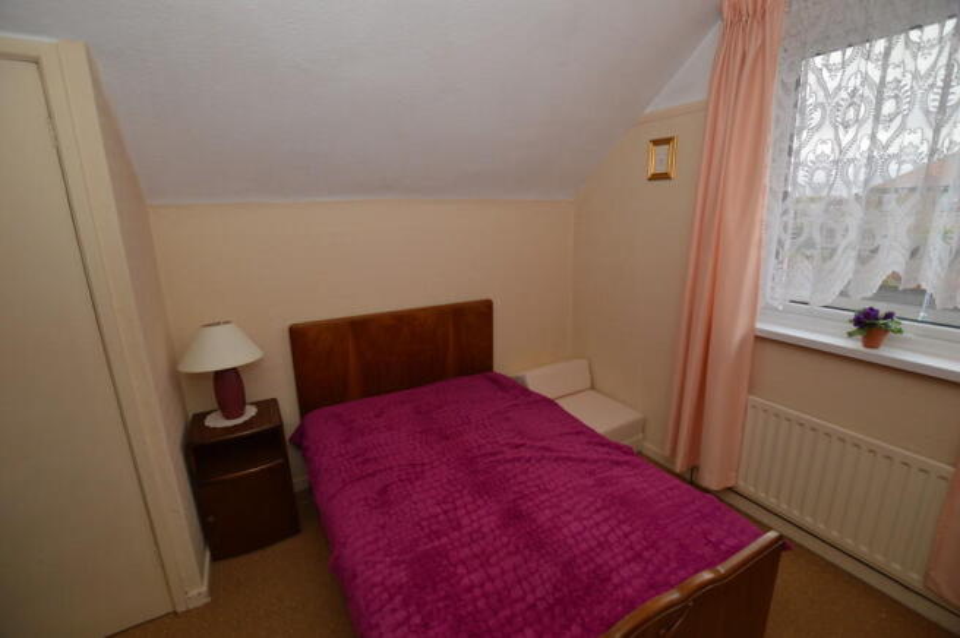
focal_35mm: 15
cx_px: 480
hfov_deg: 100.4
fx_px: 400
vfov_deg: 77.2
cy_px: 319
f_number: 4
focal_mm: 10
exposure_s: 1/60
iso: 100
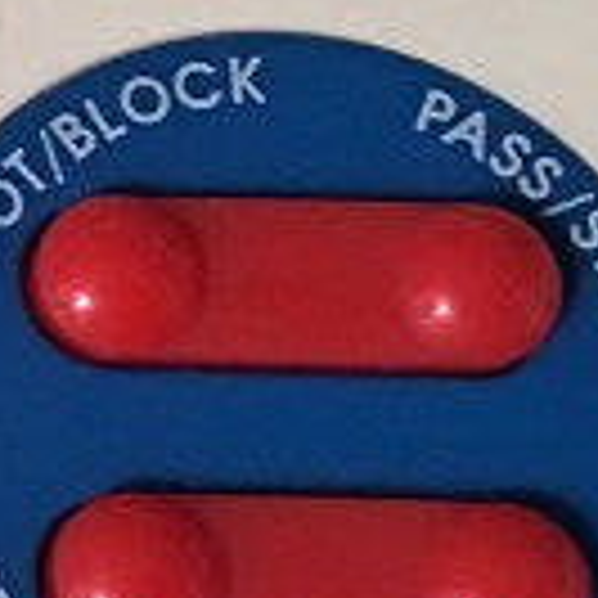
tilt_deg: -65.0
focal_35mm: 198
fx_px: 3870
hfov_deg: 8.0
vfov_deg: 8.7
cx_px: -985
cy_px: -234
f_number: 2.2
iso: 125
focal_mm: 4.15
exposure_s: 1/8
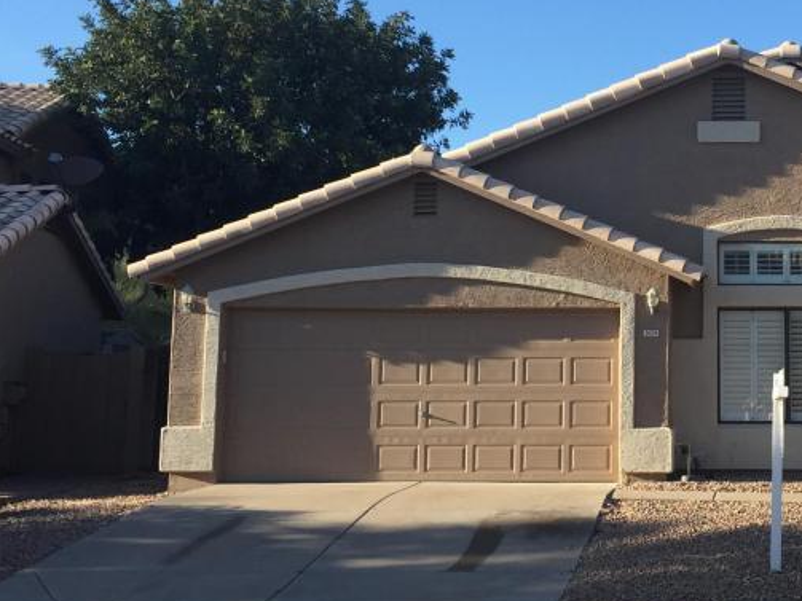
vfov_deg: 24.7
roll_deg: -0.7
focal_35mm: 59
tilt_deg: +7.3
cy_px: 215
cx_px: 737
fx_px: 1367
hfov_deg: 31.1
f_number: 2.2
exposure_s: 1/807
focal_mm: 4.15
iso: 32
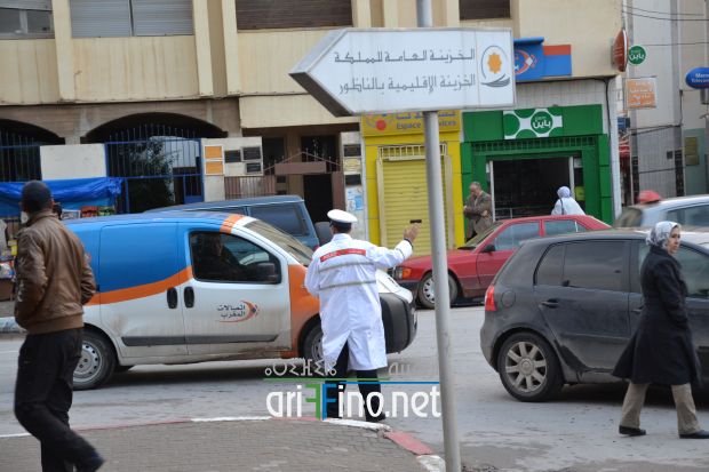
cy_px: 236
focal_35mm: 87
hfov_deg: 23.4
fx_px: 1713
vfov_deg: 15.7
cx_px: 354
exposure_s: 1/125
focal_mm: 58
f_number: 5
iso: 500
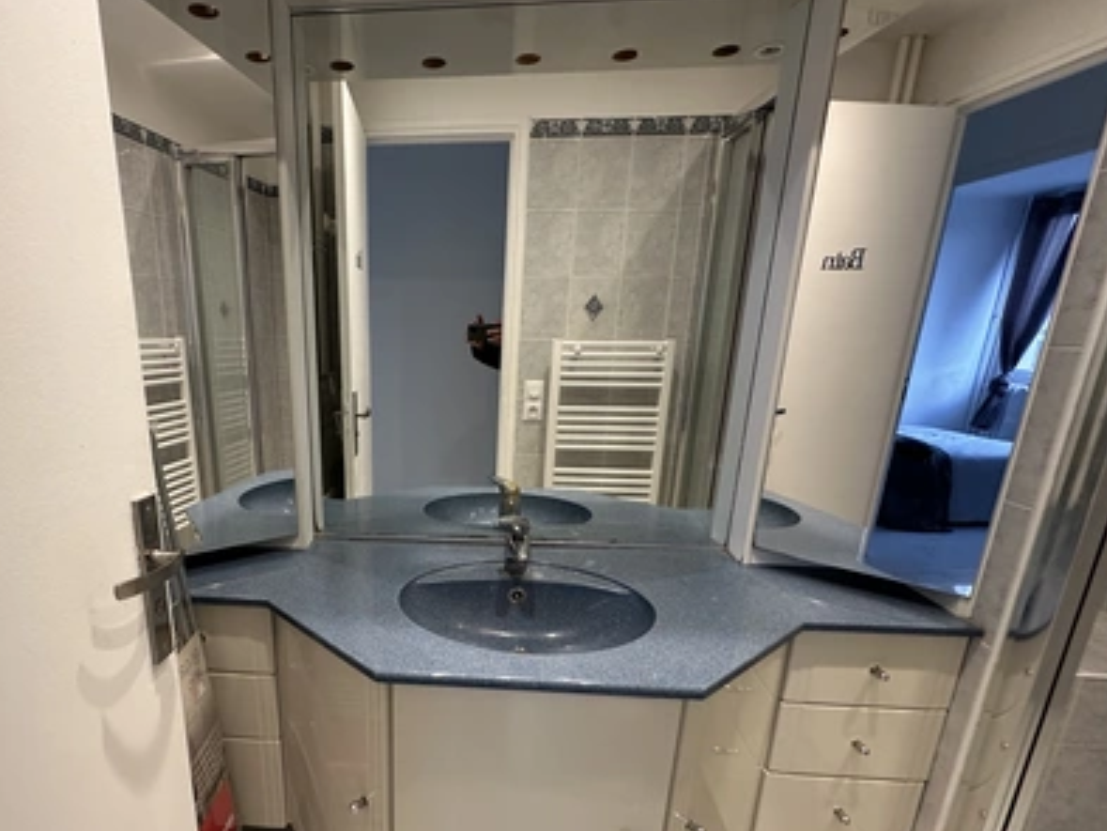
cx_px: 413
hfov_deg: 83.0
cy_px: 510
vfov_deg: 67.8
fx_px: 608
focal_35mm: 19
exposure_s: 1/100
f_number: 2.2
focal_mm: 2.22
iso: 200
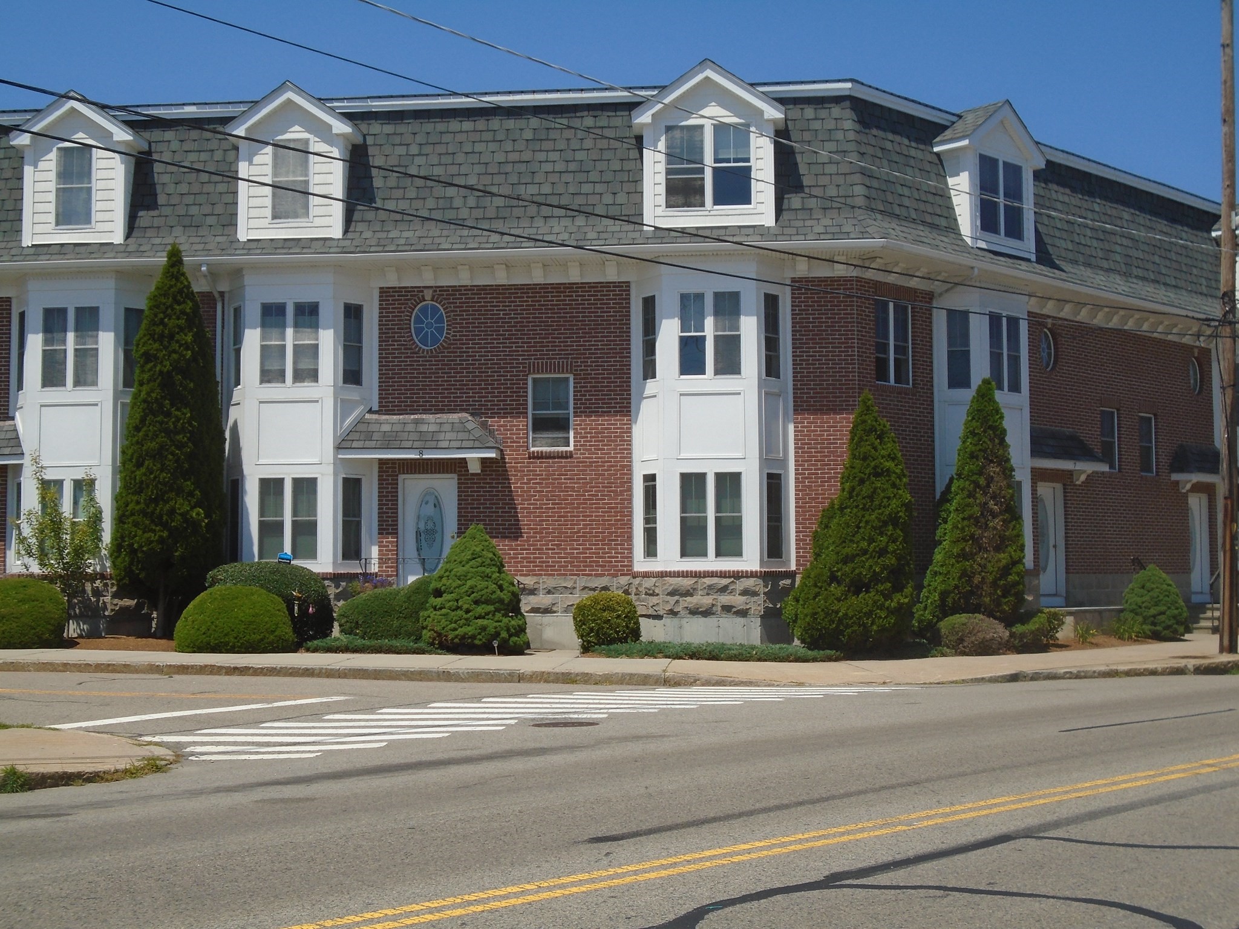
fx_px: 1754
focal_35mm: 49
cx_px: 620
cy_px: 464
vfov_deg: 29.7
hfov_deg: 38.9
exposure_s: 1/1000
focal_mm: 8.7
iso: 100
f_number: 4.5
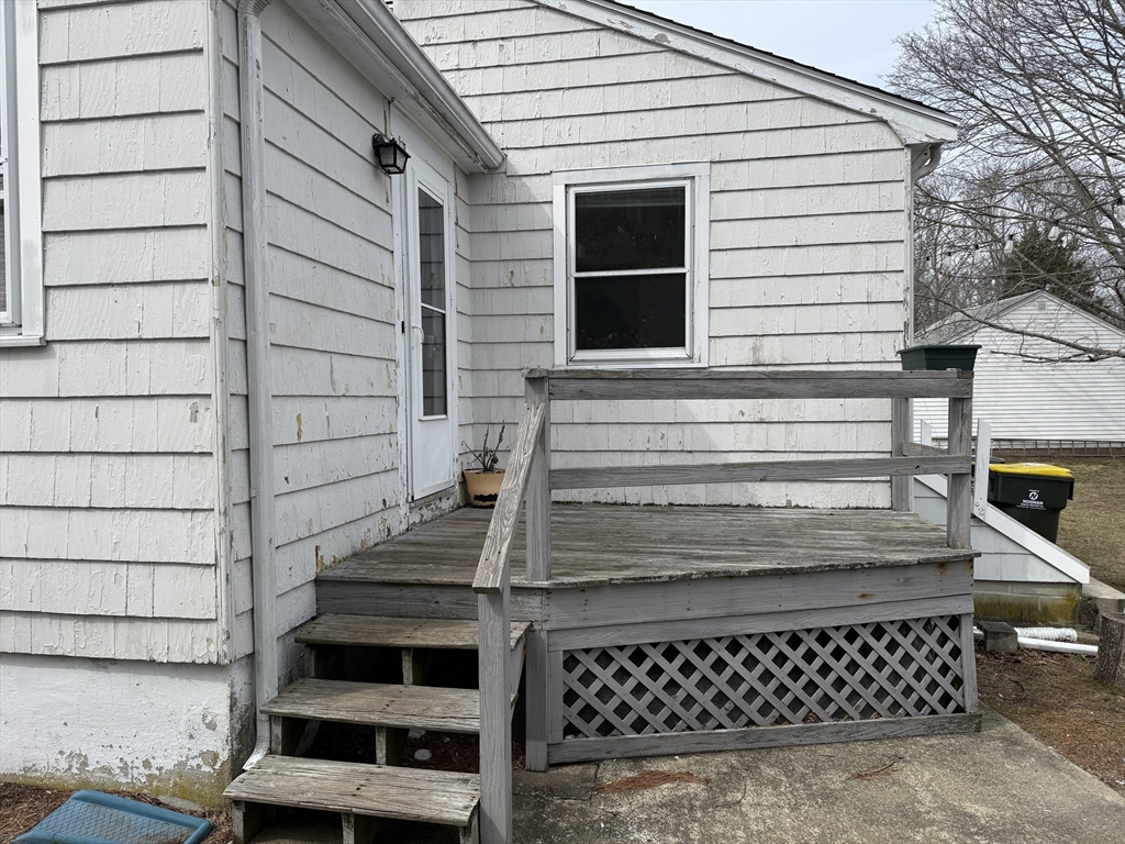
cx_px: 562
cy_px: 422
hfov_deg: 71.6
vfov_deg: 56.8
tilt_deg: -1.5
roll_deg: +0.6
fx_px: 780
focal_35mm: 24
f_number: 1.78
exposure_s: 1/3584
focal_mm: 6.76
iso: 80
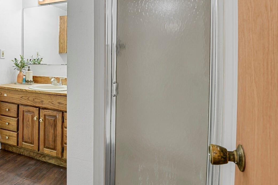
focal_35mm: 26
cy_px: 55
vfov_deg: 48.3
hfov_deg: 66.0
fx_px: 201
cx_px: 77
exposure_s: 1.6
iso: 250
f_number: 8
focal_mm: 17
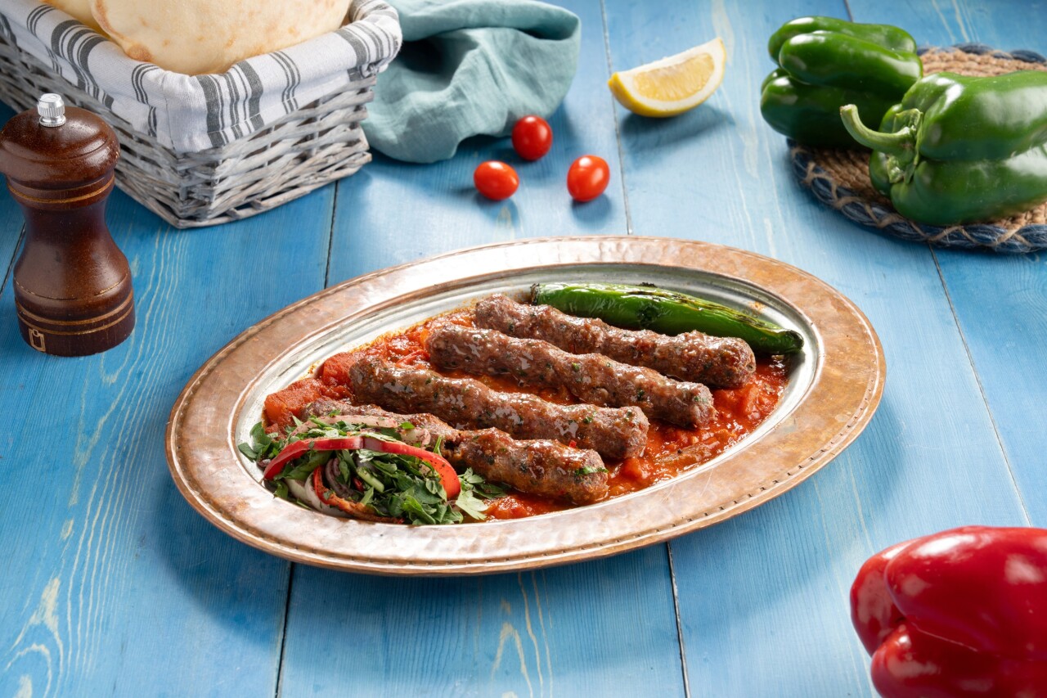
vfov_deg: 19.5
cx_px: 524
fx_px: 2035
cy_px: 349
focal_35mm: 70
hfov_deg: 28.8
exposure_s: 1/100
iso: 200
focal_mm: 70
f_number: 13
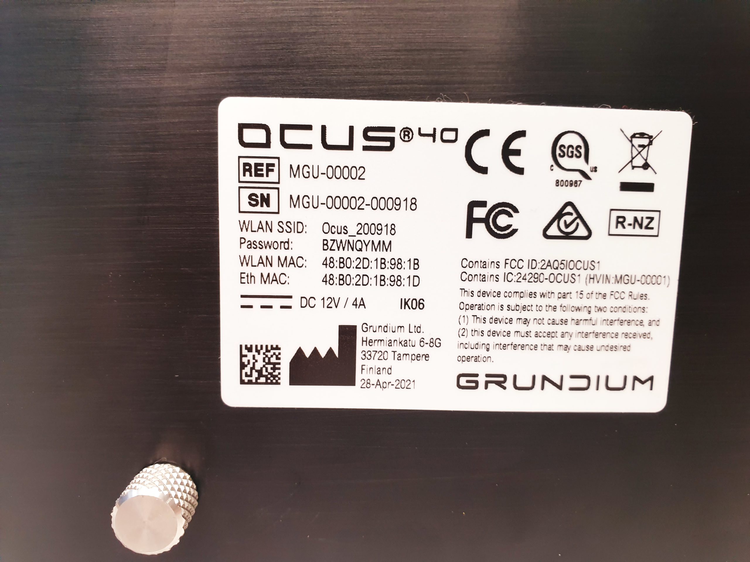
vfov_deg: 53.1
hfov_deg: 67.3
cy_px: 281
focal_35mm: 26
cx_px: 375
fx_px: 563
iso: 200
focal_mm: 4.3
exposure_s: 1/50
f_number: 2.4
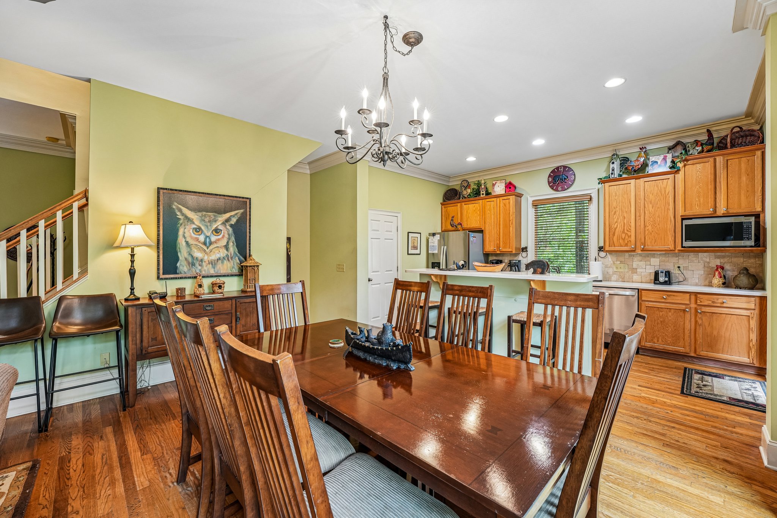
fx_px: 302
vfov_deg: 81.2
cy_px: 259
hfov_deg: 104.3
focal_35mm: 14
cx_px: 388
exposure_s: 1/10
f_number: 8
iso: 320
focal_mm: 14
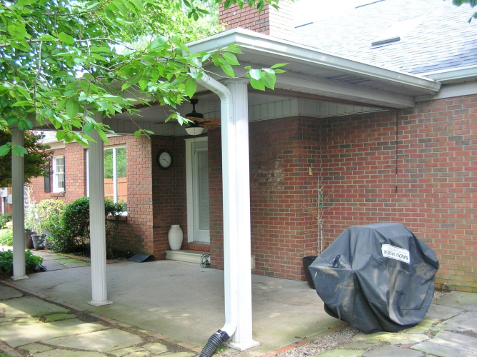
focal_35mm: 42
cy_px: 178
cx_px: 238
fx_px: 578
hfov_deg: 44.8
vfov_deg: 34.3
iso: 50
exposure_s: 1/42
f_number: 2.8
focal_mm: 6.9
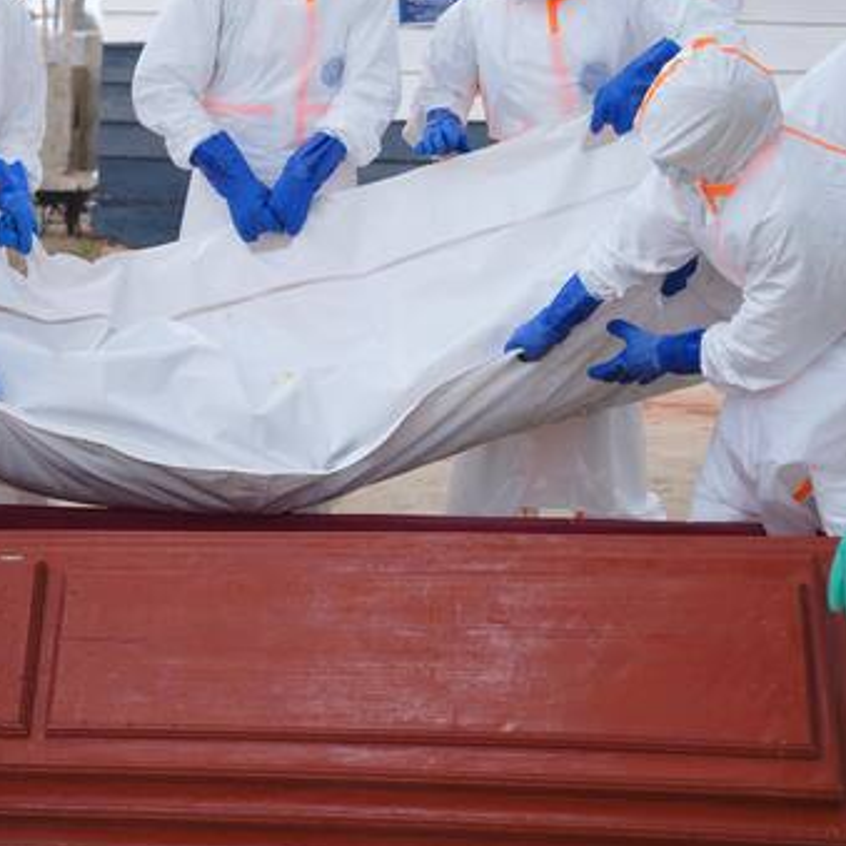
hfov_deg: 18.4
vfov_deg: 18.7
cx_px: 102
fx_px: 2571
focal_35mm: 93
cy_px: 328
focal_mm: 53
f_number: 4
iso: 250
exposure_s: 1/500
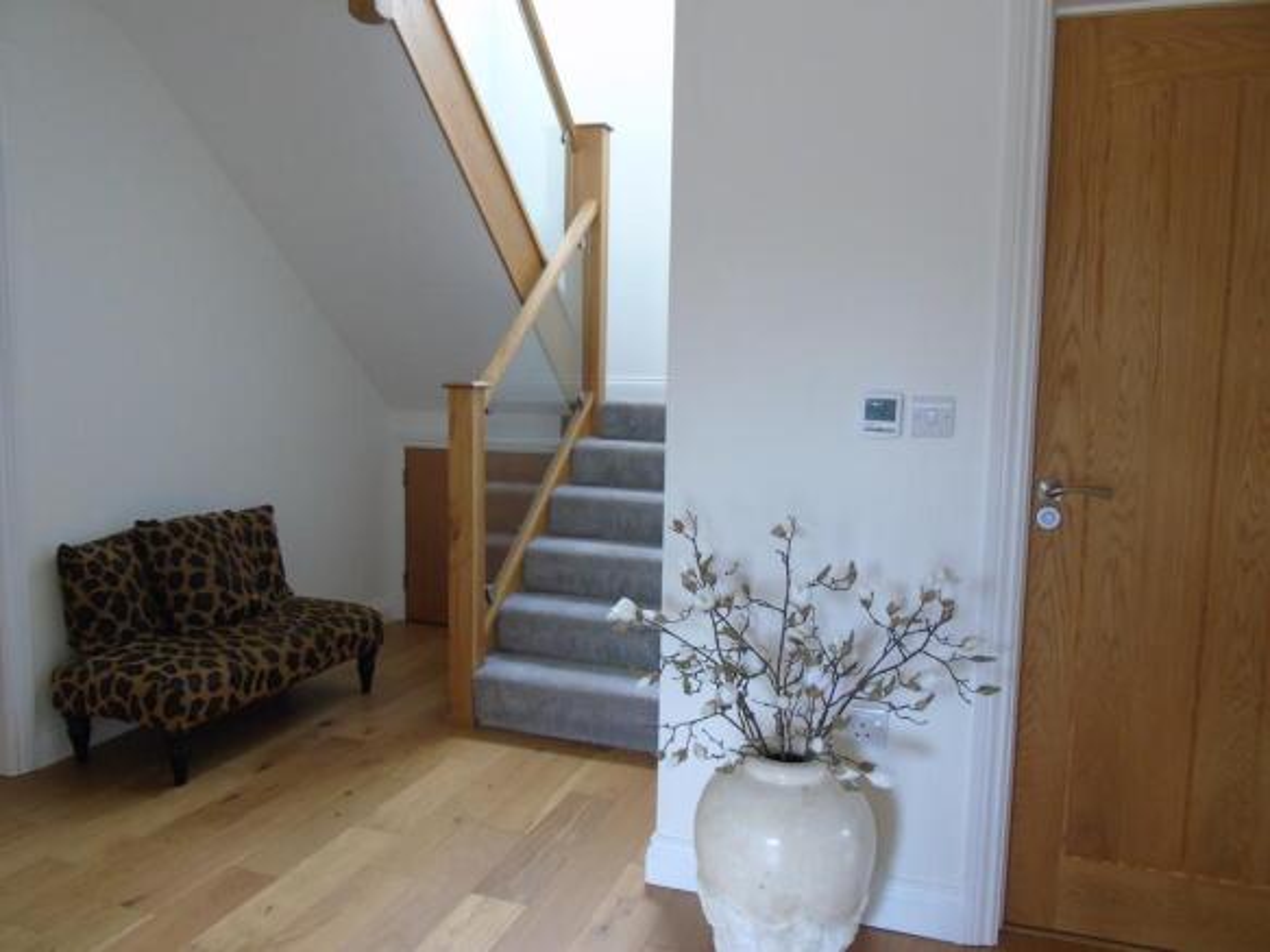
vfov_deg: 54.9
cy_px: 476
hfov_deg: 69.4
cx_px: 635
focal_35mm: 25
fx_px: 917
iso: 400
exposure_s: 1/20
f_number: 3.4
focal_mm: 4.4
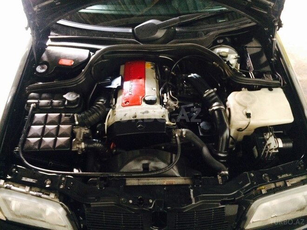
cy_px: 115
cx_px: 154
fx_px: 257
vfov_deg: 48.2
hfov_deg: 61.7
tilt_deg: -46.5
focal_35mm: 29
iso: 640
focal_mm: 4.15
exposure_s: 1/17
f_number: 2.2
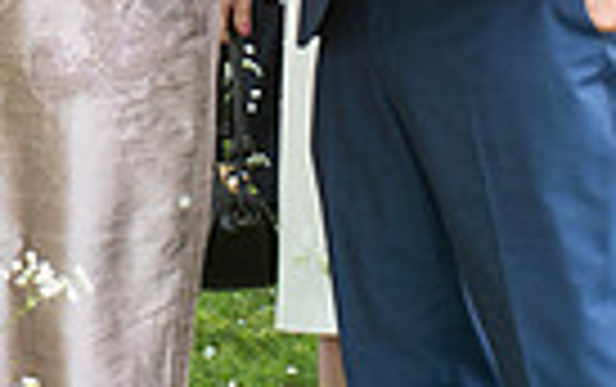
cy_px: -396
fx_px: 9043
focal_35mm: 538
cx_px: -454
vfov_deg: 2.4
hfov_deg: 3.9
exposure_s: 1/400
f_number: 6.3
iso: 2000
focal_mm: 125
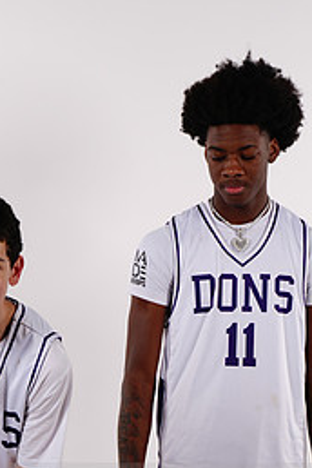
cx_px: 12
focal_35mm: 288
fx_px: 3744
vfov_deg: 7.1
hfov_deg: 4.8
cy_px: 488
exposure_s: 1/500
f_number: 9
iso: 200
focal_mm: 128
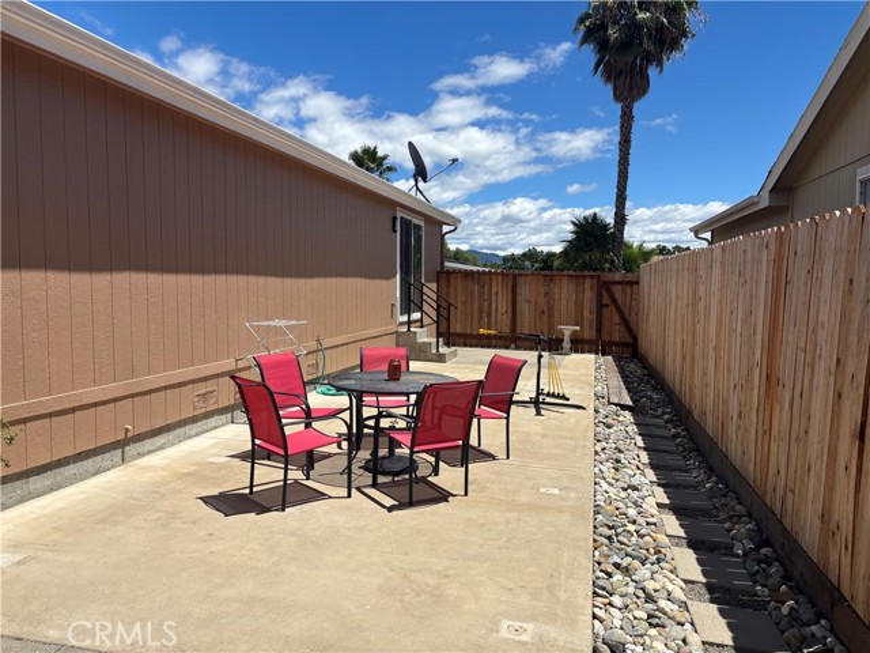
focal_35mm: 26
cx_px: 435
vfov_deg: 53.1
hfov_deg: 67.3
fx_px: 653
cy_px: 326
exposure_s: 1/4630
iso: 50
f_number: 1.6
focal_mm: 5.96
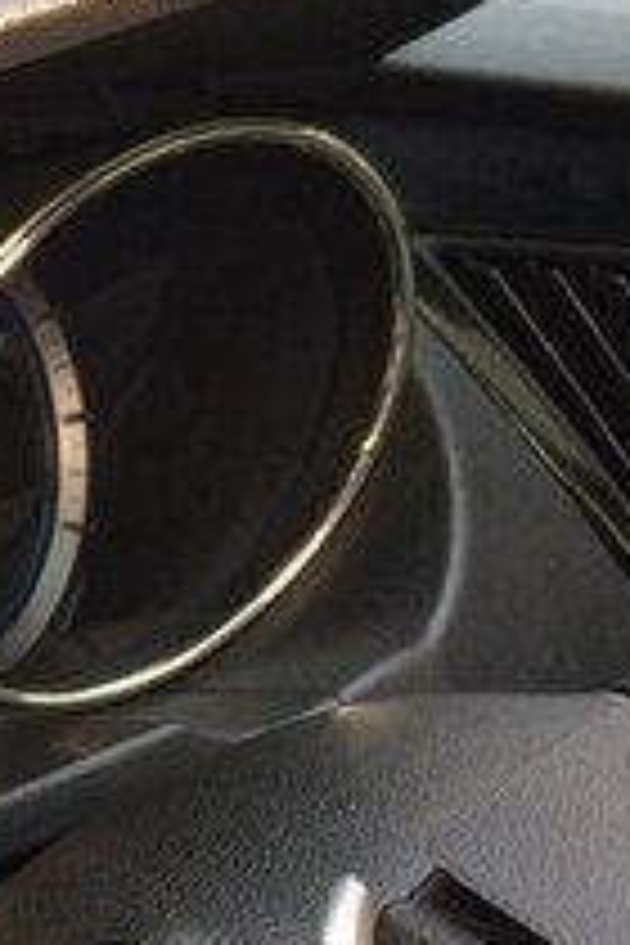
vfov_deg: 21.2
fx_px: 2494
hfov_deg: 12.4
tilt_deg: -29.6
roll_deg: -8.7
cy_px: 731
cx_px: -702
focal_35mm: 95
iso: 50
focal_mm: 4.15
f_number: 2.2
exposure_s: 1/100
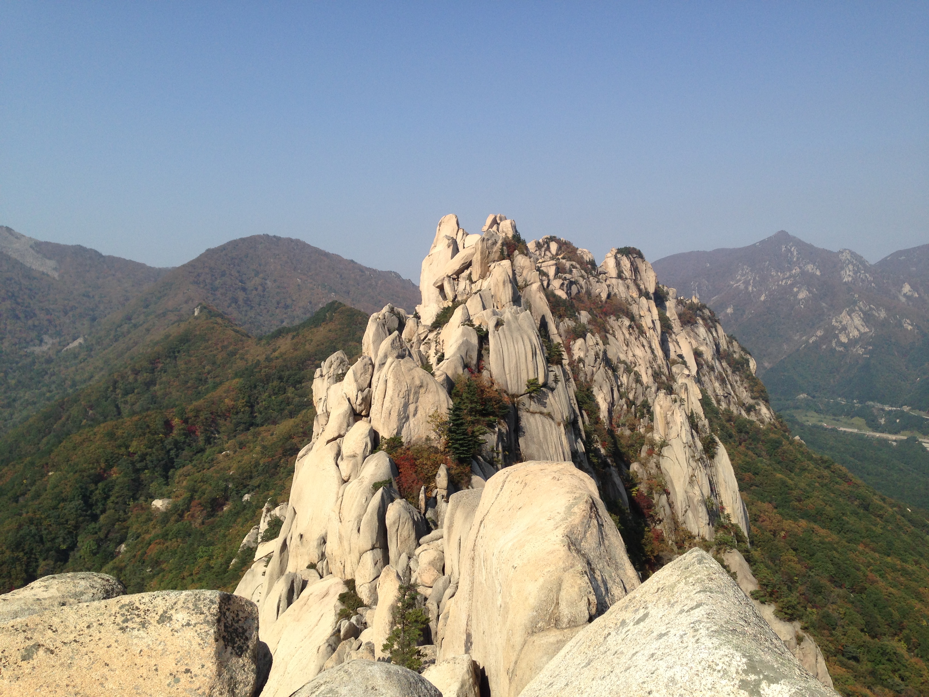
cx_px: 464
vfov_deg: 42.9
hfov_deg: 55.4
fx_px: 886
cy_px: 348
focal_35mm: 33
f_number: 2.4
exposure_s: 1/1808
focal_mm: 4.12
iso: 50
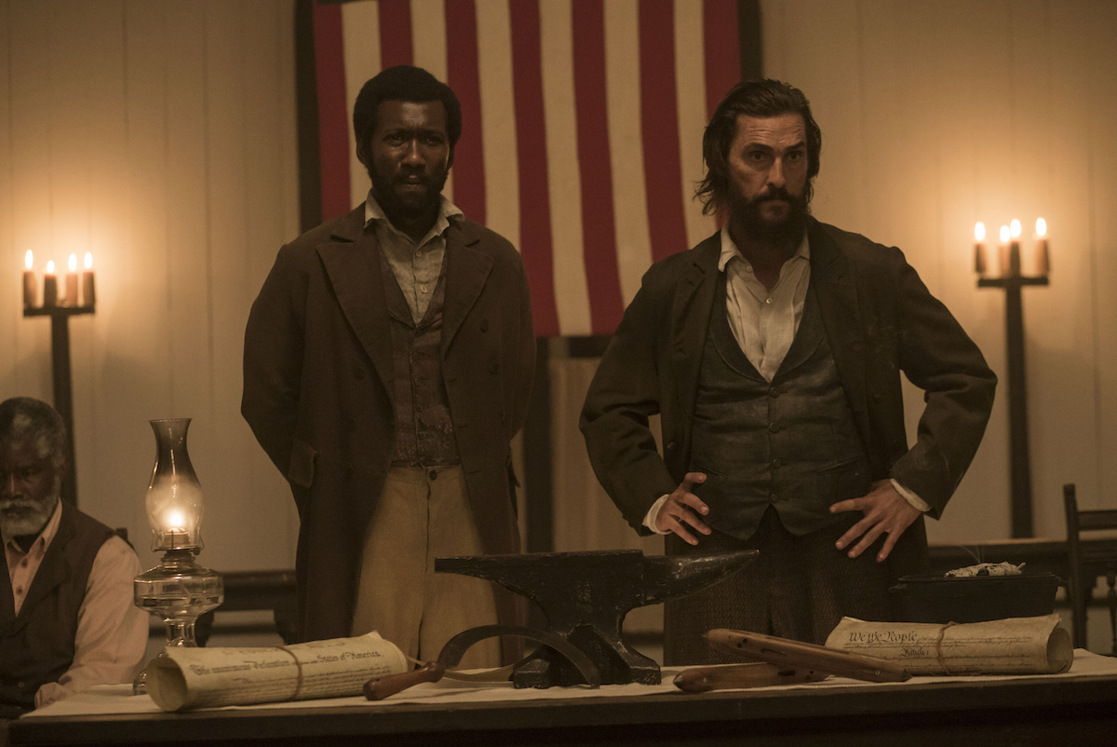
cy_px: 374
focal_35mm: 85
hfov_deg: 23.9
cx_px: 558
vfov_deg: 16.1
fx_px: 2639
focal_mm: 85
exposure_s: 1/125
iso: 6400
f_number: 3.2
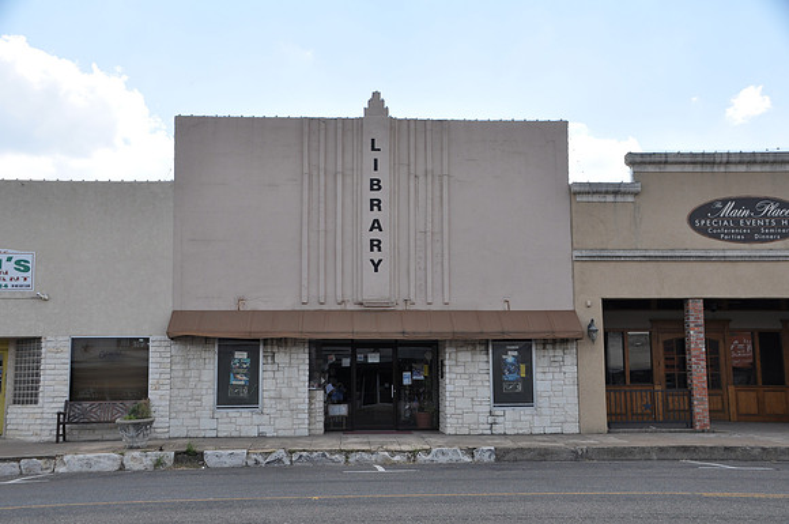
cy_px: 262
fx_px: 919
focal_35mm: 42
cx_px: 394
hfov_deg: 46.5
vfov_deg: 31.8
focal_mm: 28
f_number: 8
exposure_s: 1/250
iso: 200
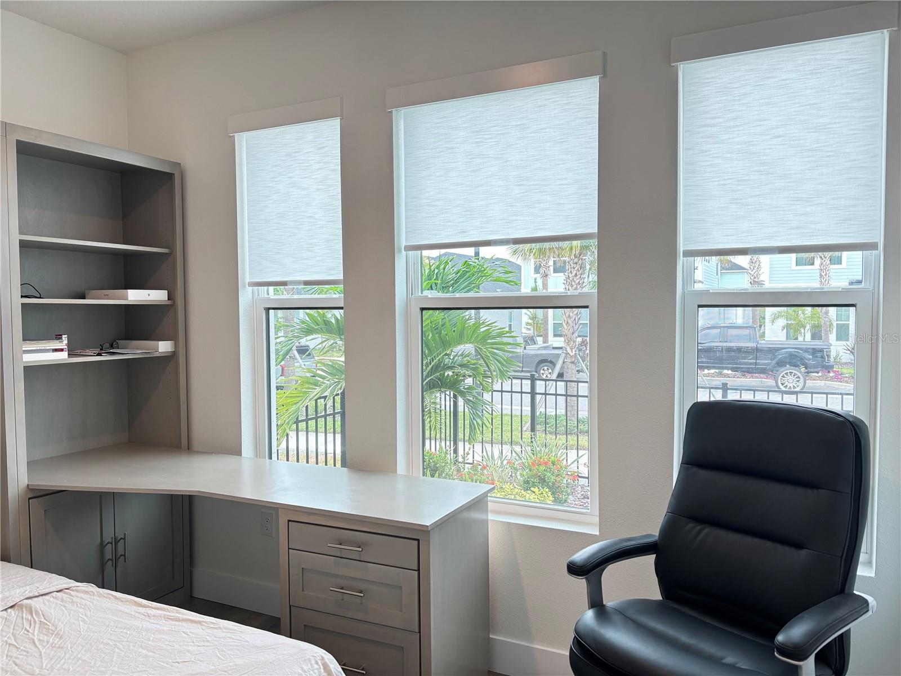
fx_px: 677
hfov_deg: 67.3
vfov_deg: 53.1
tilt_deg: -3.0
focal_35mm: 26
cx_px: 450
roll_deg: +0.3
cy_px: 338
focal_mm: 5.96
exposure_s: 1/60
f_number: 1.6
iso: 125
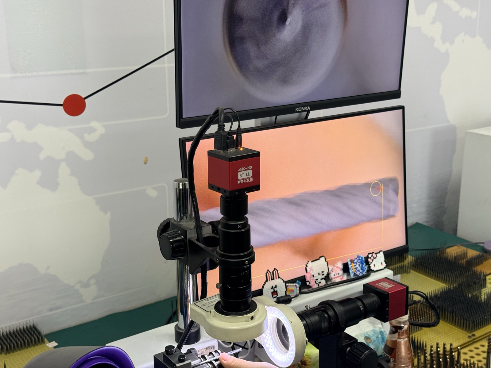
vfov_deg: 30.3
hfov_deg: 39.7
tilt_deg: -14.8
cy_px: 184
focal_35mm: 48
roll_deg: -0.2
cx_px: 246
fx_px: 681
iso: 125
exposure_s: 1/50
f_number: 1.78
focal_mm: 6.76
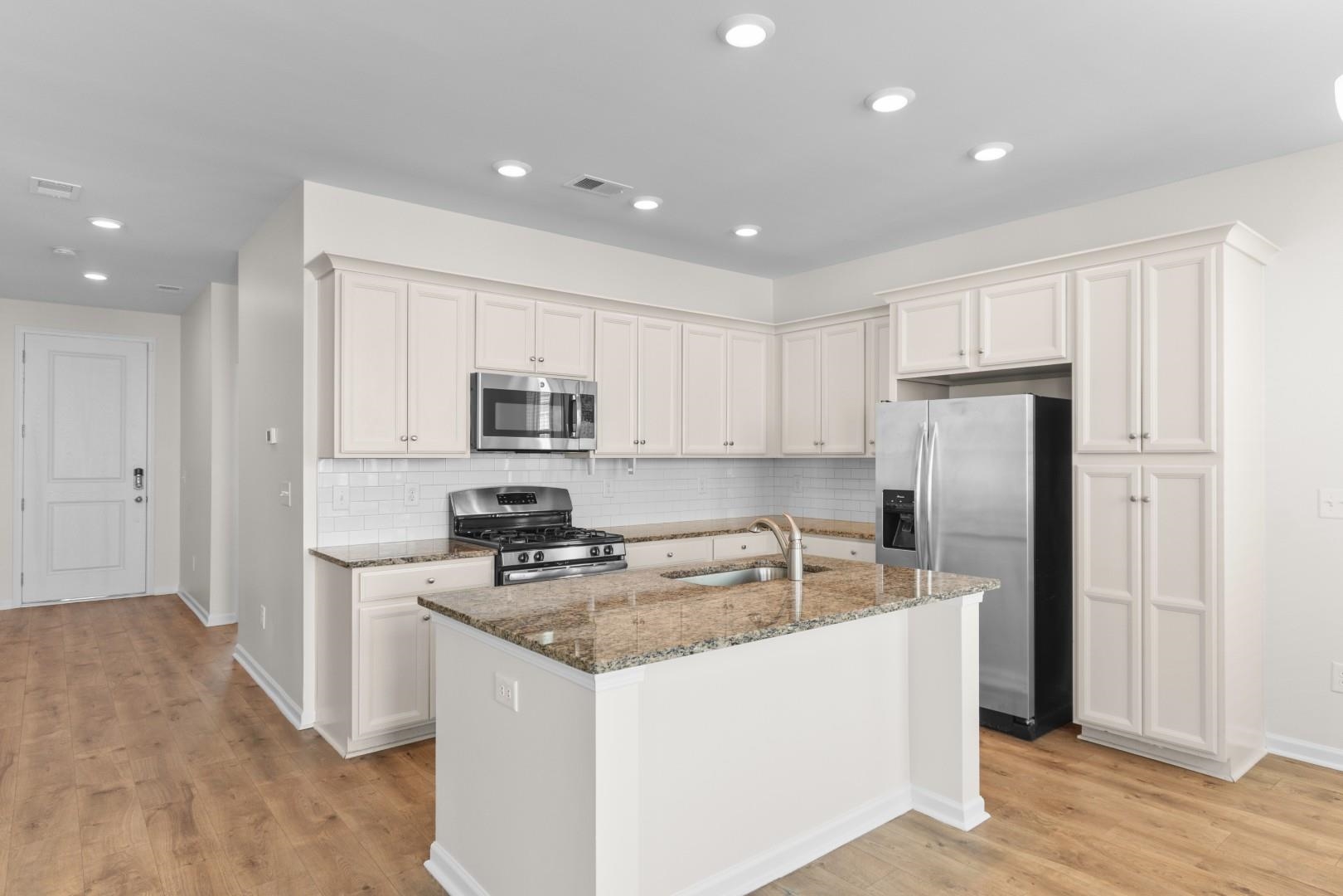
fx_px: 709
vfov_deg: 64.6
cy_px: 448
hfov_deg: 86.9
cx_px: 672
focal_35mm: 19
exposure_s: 1/8
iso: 100
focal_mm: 13
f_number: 5
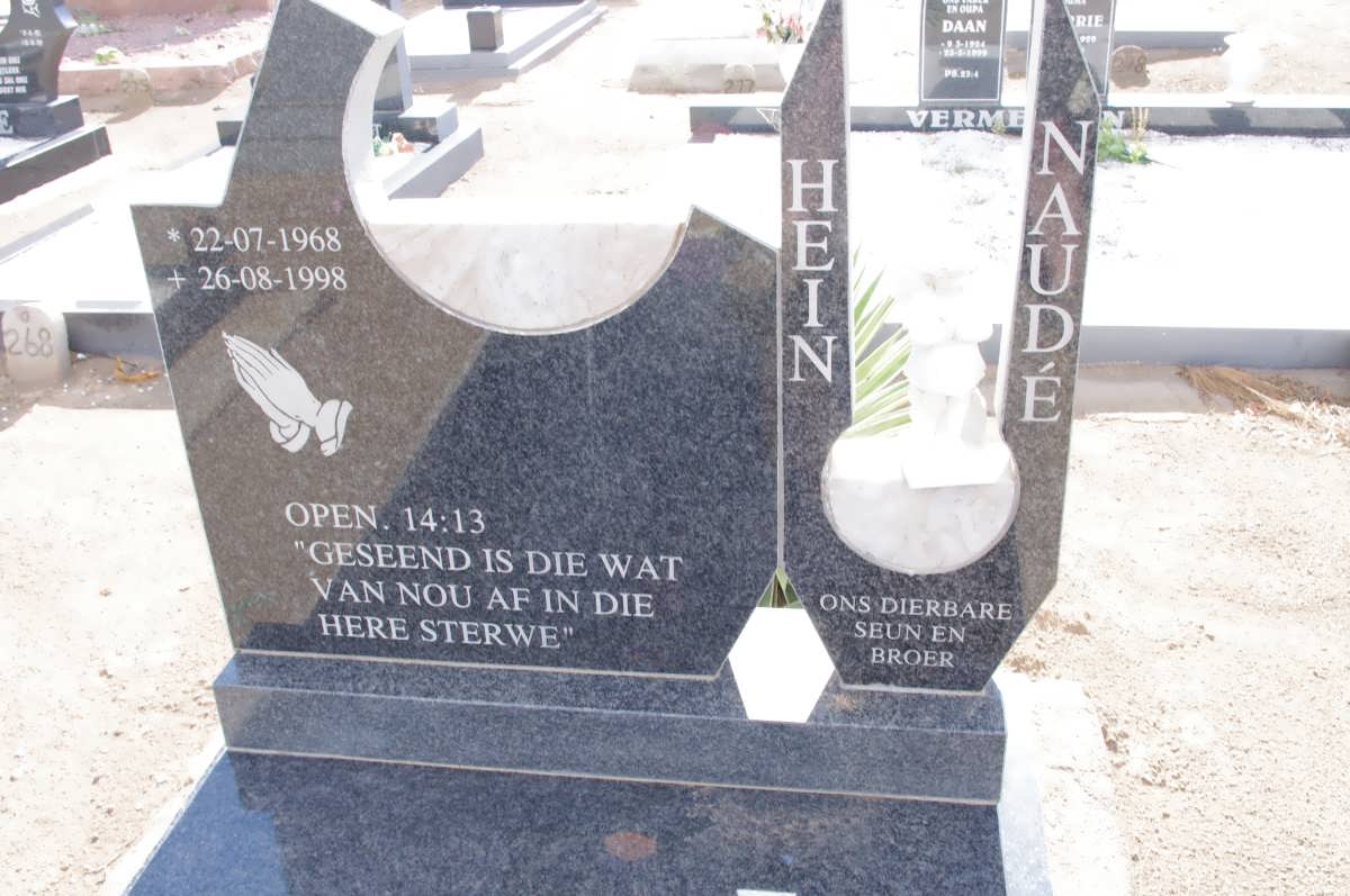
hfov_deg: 55.9
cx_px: 675
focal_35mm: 34
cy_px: 448
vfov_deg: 38.8
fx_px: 1273
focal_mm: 23.13
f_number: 11
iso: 800
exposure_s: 1/125
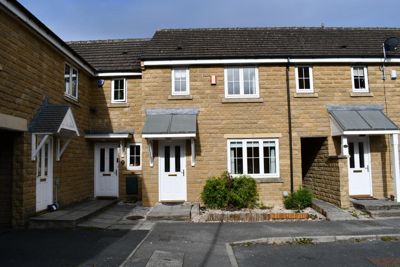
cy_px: 134
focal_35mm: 27
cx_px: 200
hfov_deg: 67.4
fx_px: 300
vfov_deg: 47.9
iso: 100
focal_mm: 18
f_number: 9
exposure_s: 1/320
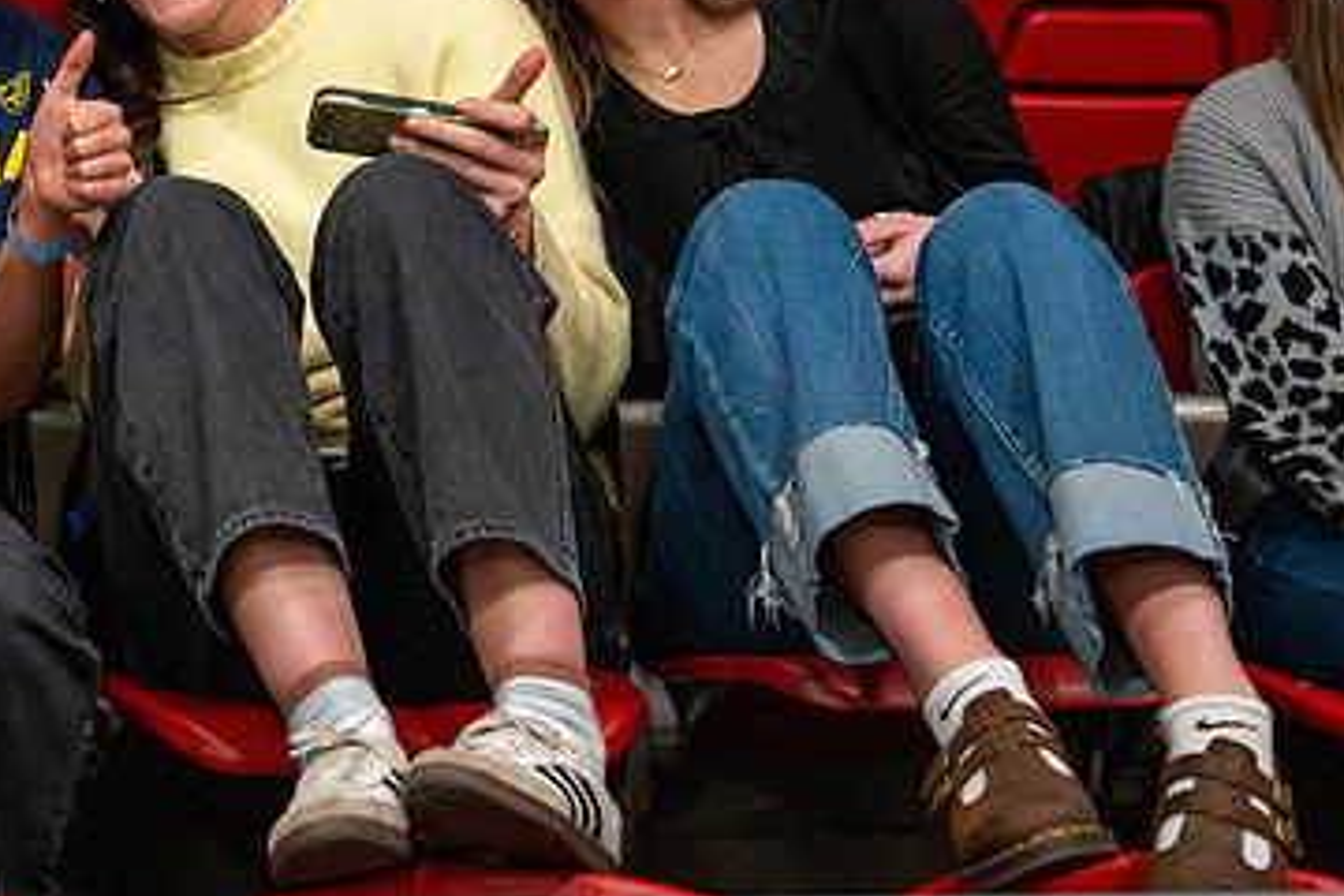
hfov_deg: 15.6
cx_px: 221
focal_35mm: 130
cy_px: 221
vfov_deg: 10.5
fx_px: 4853
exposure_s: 1/800
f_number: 2.8
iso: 6400
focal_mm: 70
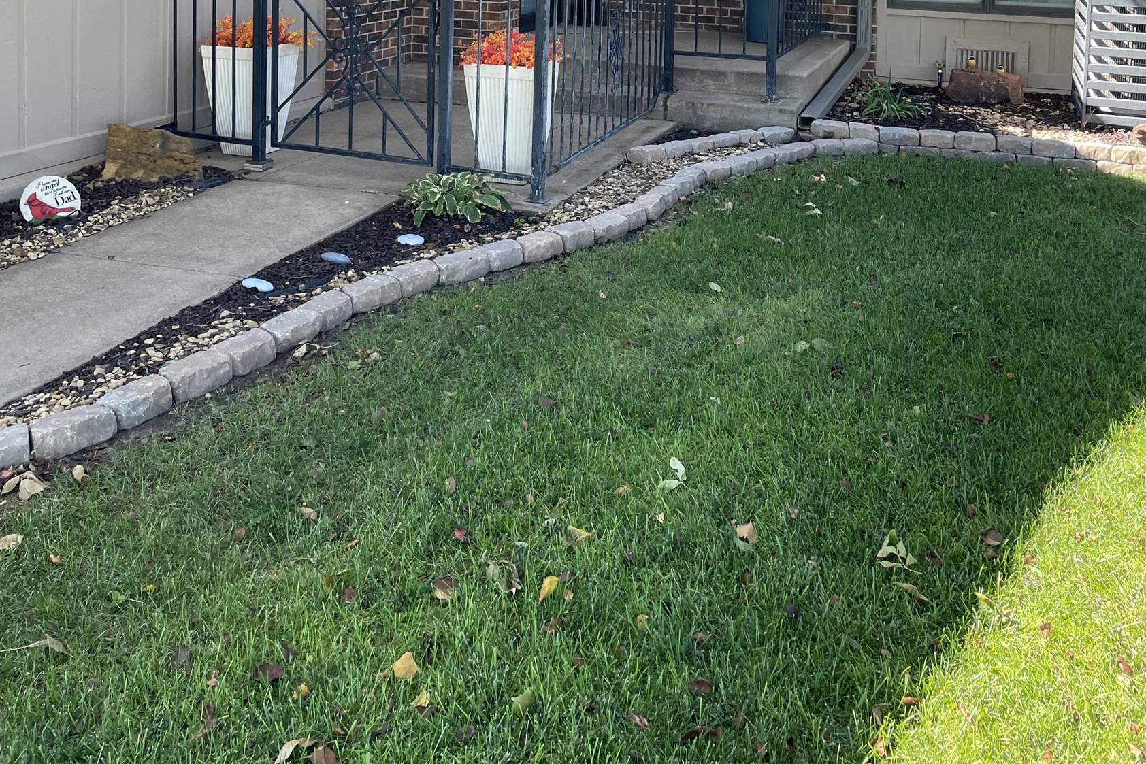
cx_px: 561
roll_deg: -1.6
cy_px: -14
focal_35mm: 37
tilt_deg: -4.3
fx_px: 1178
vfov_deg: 32.8
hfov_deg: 51.9
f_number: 1.6
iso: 32
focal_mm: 4.2
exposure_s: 1/208
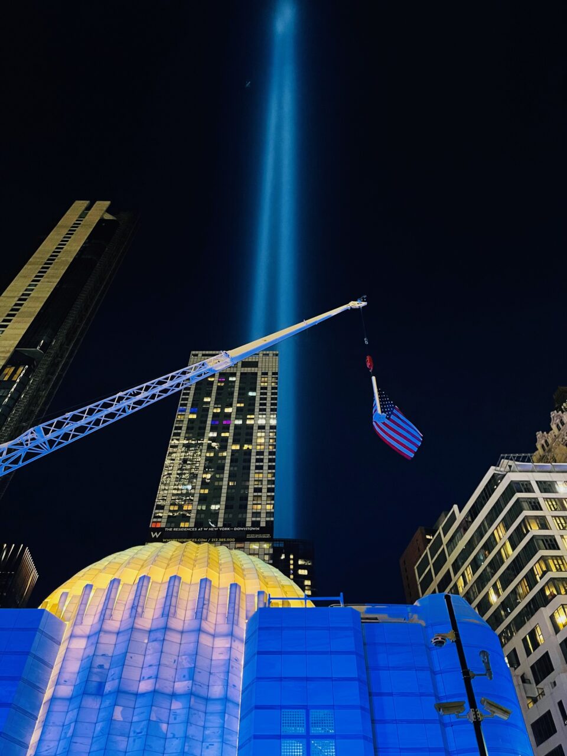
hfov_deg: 53.1
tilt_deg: +52.3
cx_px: 284
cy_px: 378
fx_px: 568
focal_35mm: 26
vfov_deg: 67.3
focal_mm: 5.1
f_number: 1.6
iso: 800
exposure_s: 1/30
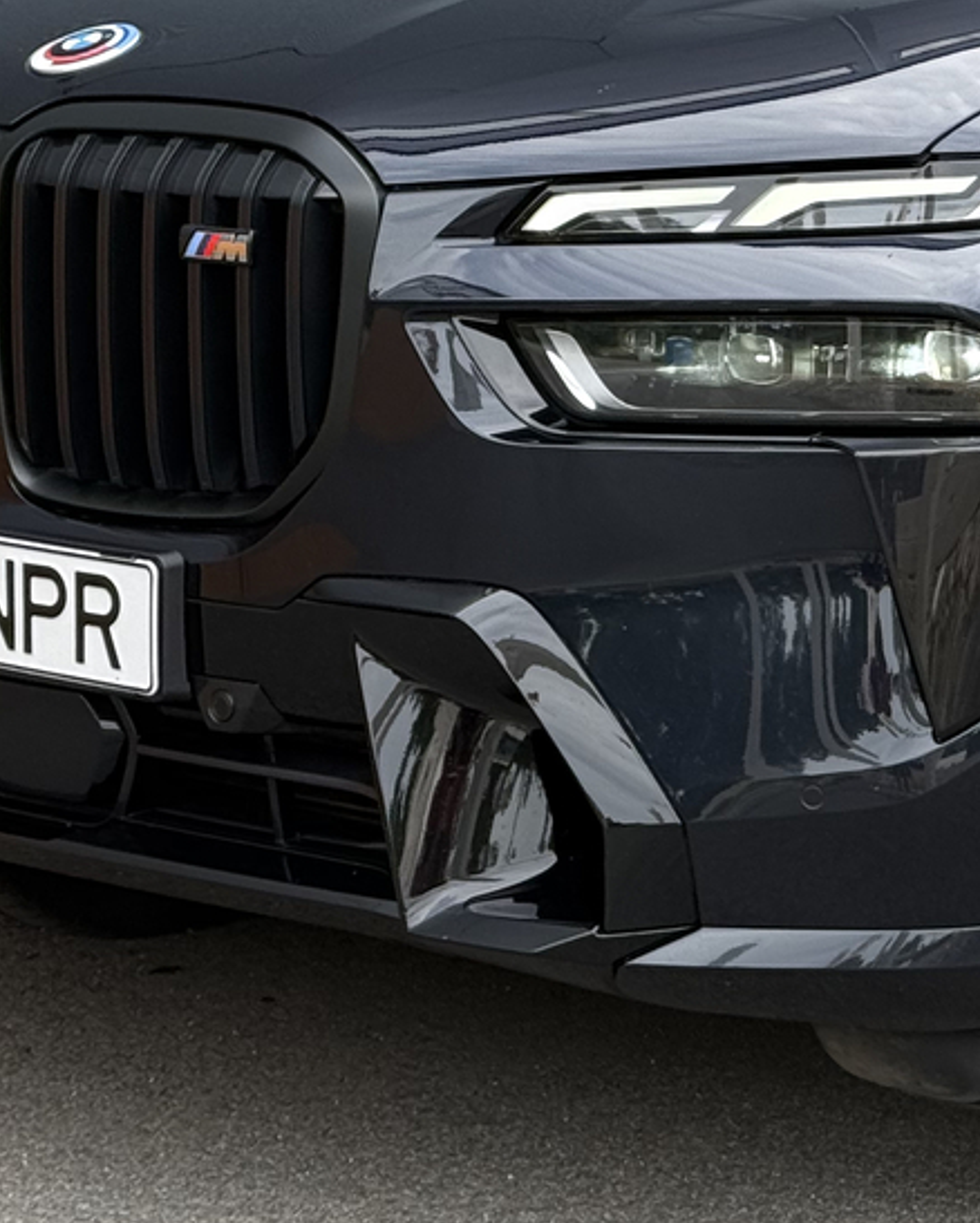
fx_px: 4964
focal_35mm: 137
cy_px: 331
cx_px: 1266
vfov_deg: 14.0
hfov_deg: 11.0
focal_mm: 6.76
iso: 80
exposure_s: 1/754
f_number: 1.78
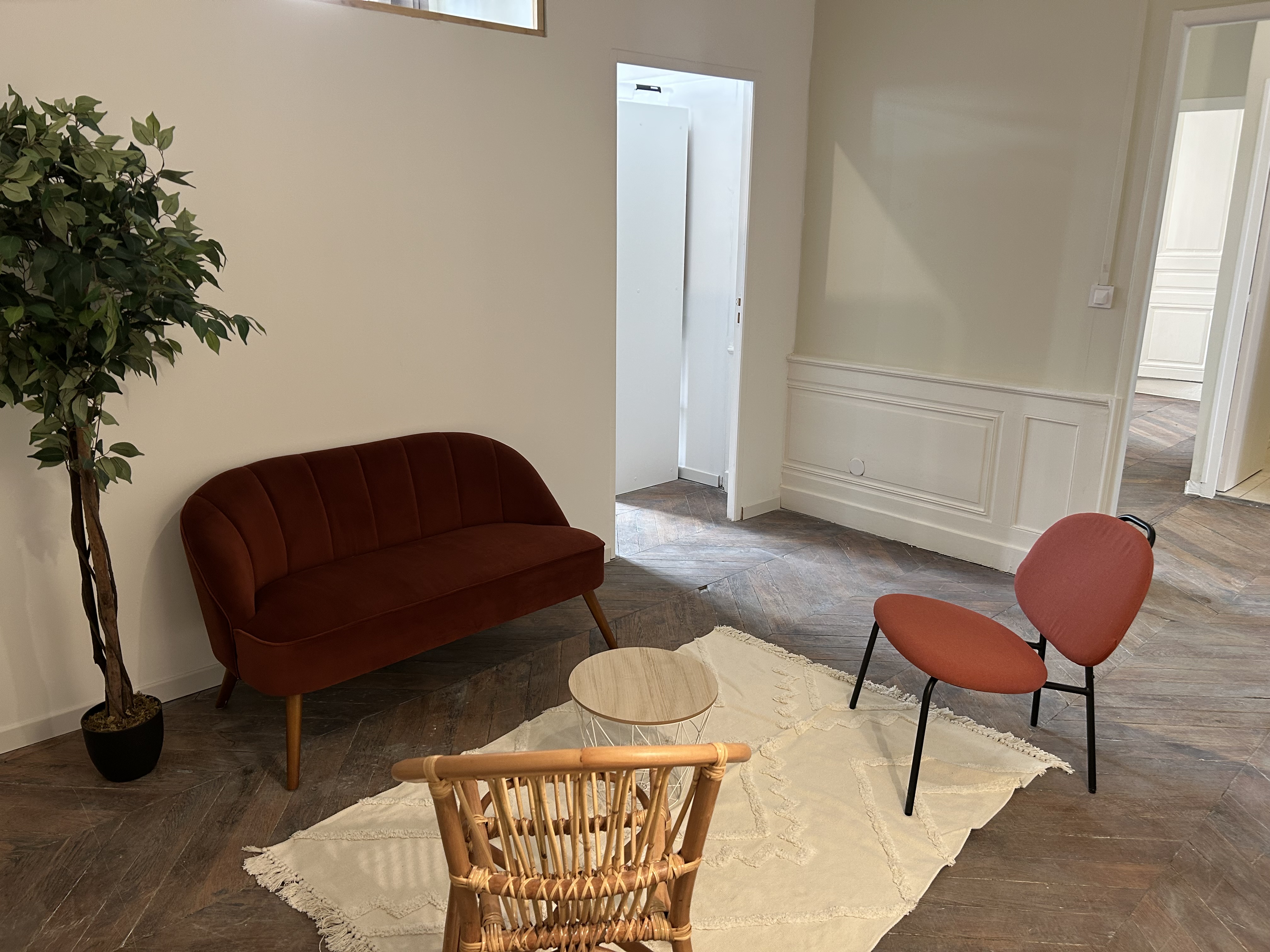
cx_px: 635
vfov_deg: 53.1
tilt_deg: -15.0
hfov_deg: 67.3
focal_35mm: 26
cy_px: 476
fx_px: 954
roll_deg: +0.5
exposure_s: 1/50
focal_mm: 5.7
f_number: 1.5
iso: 125
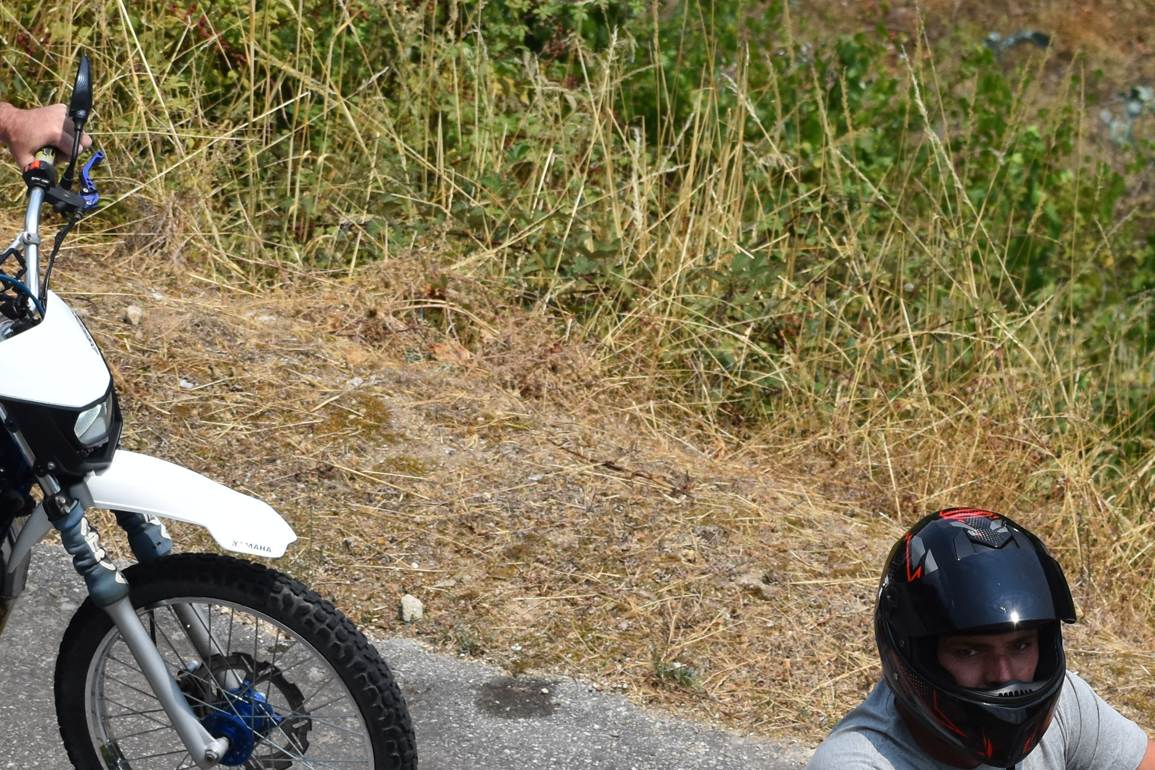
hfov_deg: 6.8
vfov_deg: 4.5
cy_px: 882
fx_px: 9753
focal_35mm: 304
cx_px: 1002
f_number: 7.1
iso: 400
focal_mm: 80
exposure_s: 1/2000
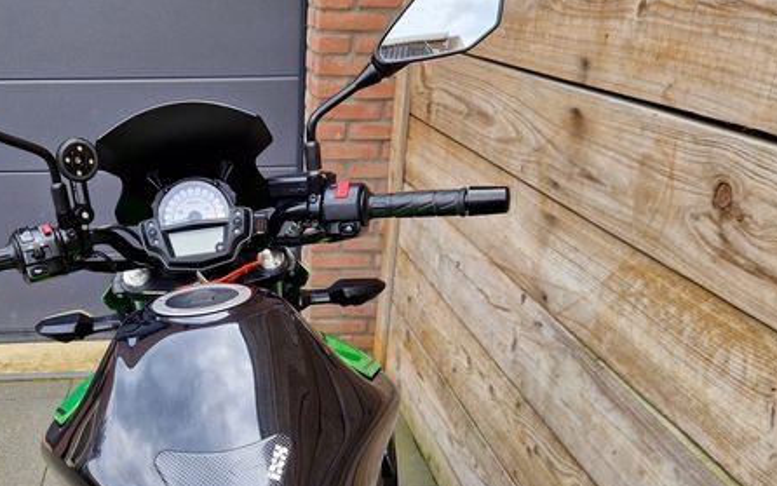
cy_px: 359
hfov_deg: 54.2
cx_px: 256
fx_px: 741
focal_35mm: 35
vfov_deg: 35.6
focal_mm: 5.4
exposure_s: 1/287
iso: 50
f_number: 1.8
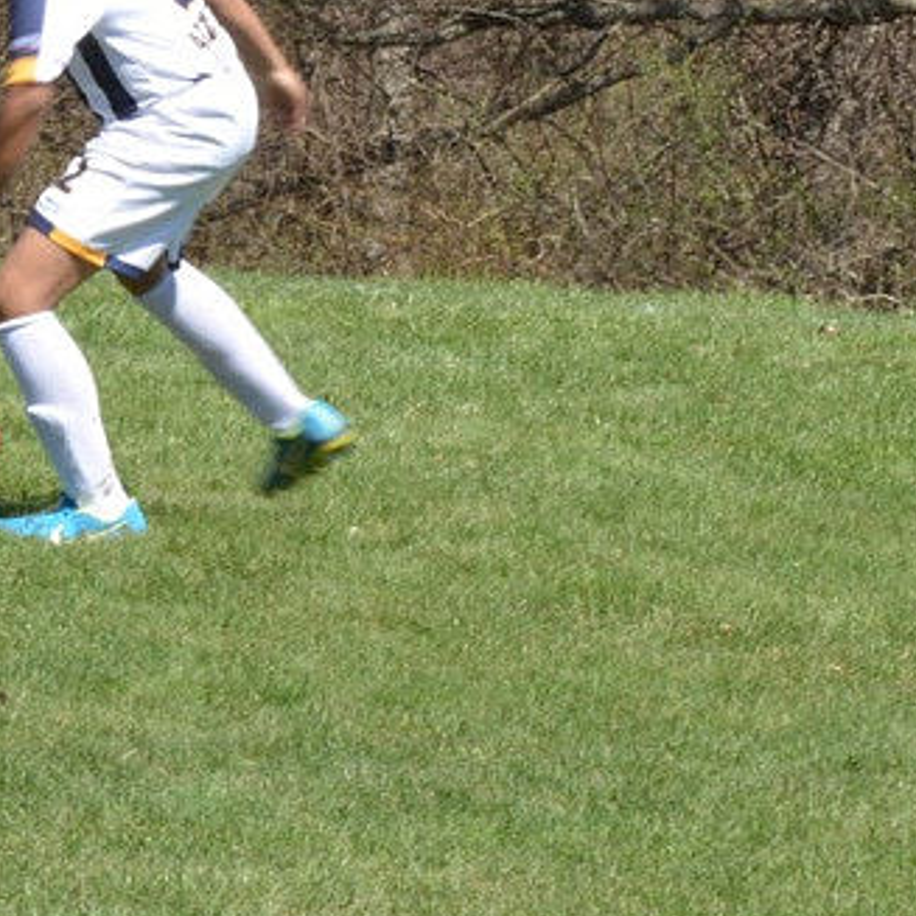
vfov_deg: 2.7
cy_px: 29
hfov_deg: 2.7
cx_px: -8
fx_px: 19280
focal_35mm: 644
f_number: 22
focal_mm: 155
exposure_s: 1/100
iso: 500
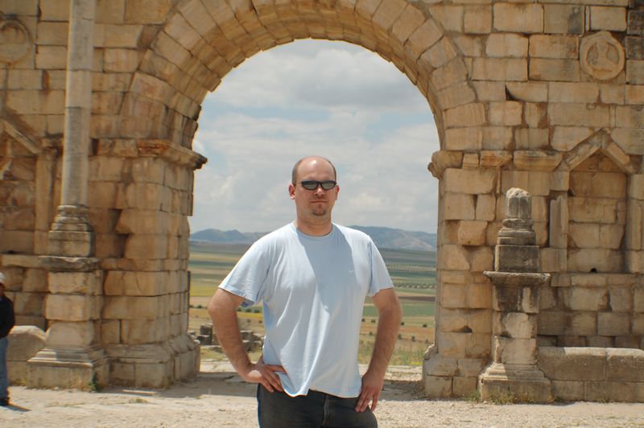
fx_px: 1475
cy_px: 214
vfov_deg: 16.5
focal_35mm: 82
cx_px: 322
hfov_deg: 24.6
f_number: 5.6
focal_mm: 55
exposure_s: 1/1000
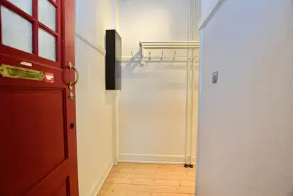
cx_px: 146
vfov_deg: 77.3
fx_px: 122
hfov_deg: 100.4
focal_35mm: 15
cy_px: 98
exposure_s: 1/100
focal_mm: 10
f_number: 5.6
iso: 1600
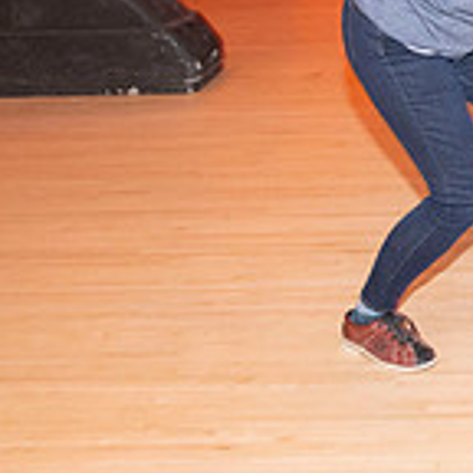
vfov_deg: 20.6
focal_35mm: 82
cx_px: 578
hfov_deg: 19.8
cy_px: 21
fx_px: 1268
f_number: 5.6
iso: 2000
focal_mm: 24
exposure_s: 1/100
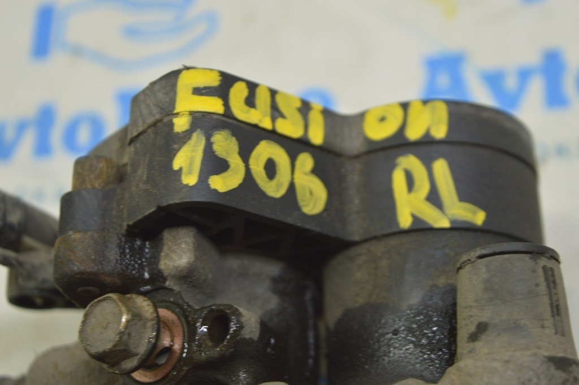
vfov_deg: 17.5
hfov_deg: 26.0
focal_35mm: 78
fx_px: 1253
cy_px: 192
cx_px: 290
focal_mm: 52
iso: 400
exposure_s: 1/20
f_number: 5.6
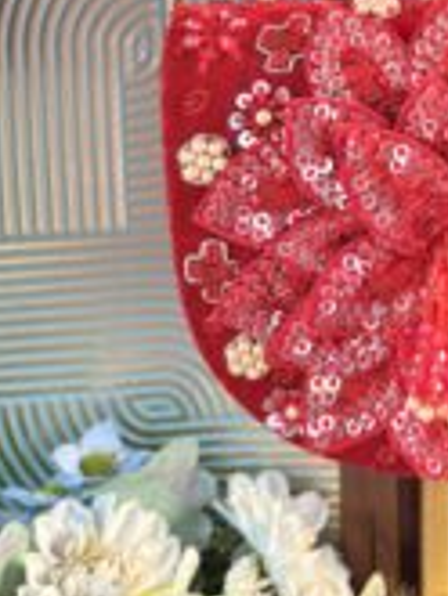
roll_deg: -0.5
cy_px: -25
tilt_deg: -6.7
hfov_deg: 21.9
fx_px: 1086
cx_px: 509
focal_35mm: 63
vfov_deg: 28.5
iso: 250
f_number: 1.6
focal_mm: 5.96
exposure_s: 1/50
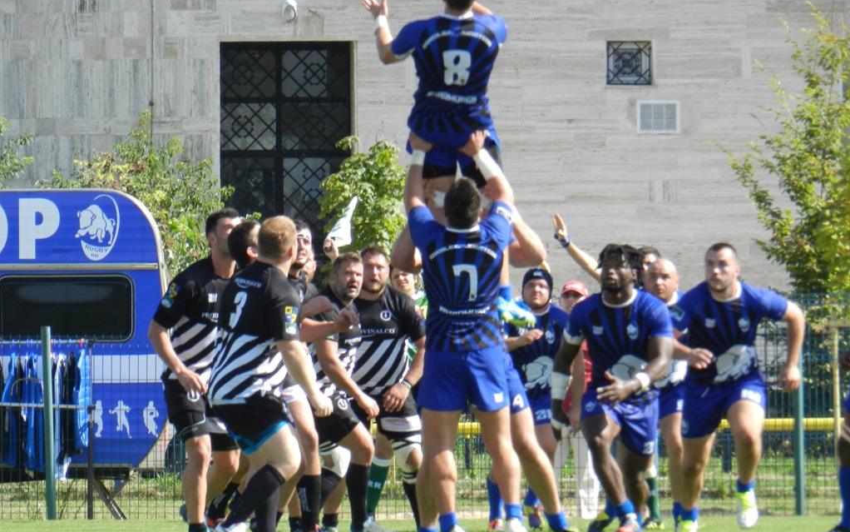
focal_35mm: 495
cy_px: 286
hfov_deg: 4.2
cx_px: 425
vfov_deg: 2.7
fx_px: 11468
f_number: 5.7
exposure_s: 1/320
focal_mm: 82.9
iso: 160
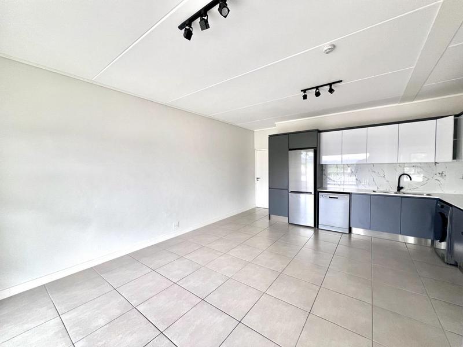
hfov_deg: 106.2
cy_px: 174
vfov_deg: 89.9
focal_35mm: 13
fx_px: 174
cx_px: 232
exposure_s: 1/99
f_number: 1.8
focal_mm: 1.57
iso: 160
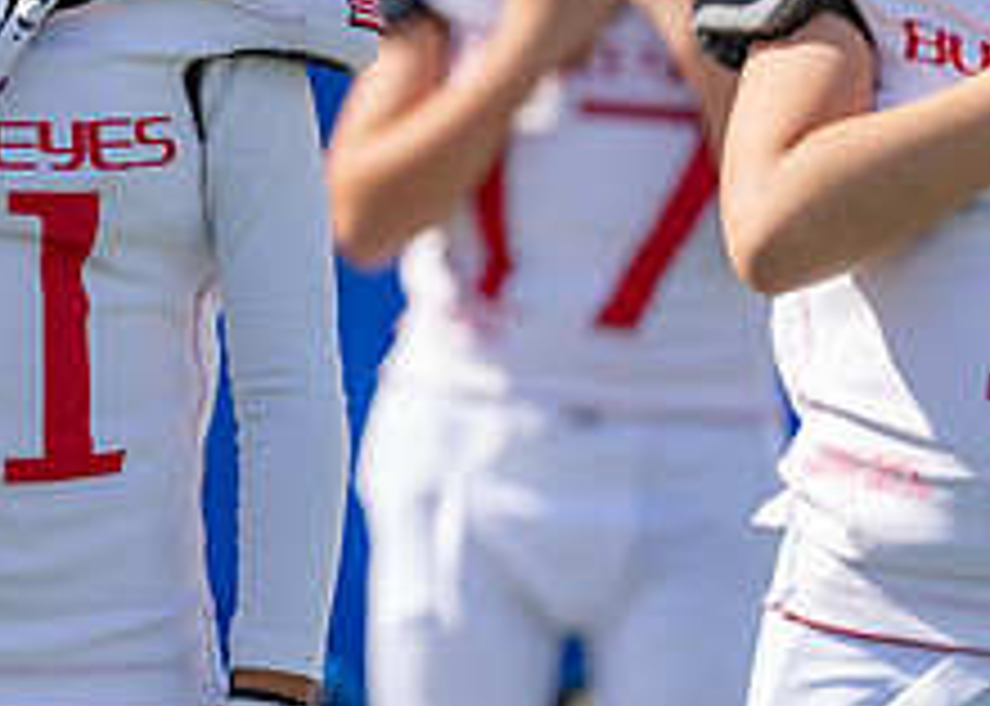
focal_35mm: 373
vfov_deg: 3.9
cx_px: -9
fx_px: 10484
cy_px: 72
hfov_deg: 5.4
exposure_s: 1/4000
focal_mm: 135
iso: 100
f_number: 1.8
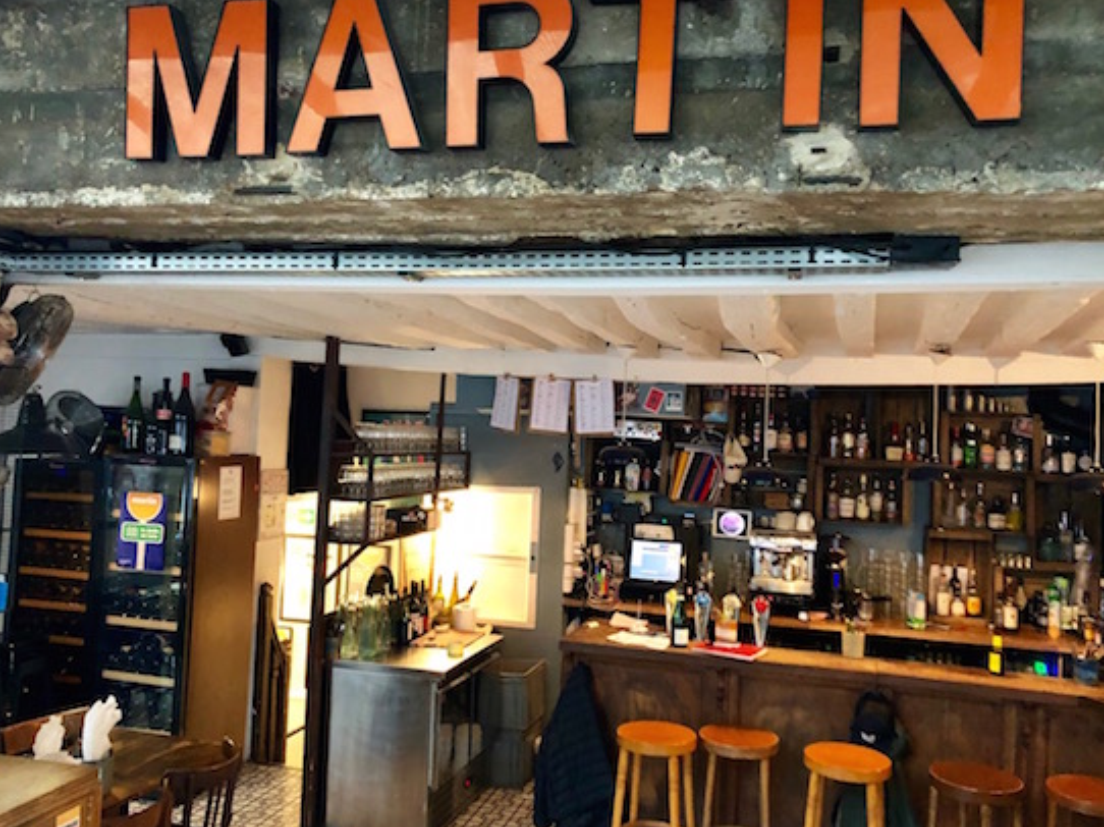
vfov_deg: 45.4
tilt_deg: +5.4
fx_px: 988
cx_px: 562
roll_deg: -2.5
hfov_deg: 58.4
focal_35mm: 31
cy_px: 389
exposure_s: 1/5
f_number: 1.8
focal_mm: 4
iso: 100
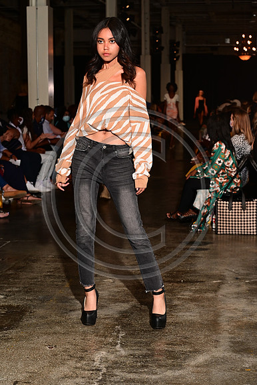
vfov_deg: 28.9
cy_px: 192
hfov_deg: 19.4
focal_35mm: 70
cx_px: 128
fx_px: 750
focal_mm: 70
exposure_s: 1/160
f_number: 6.3
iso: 1000
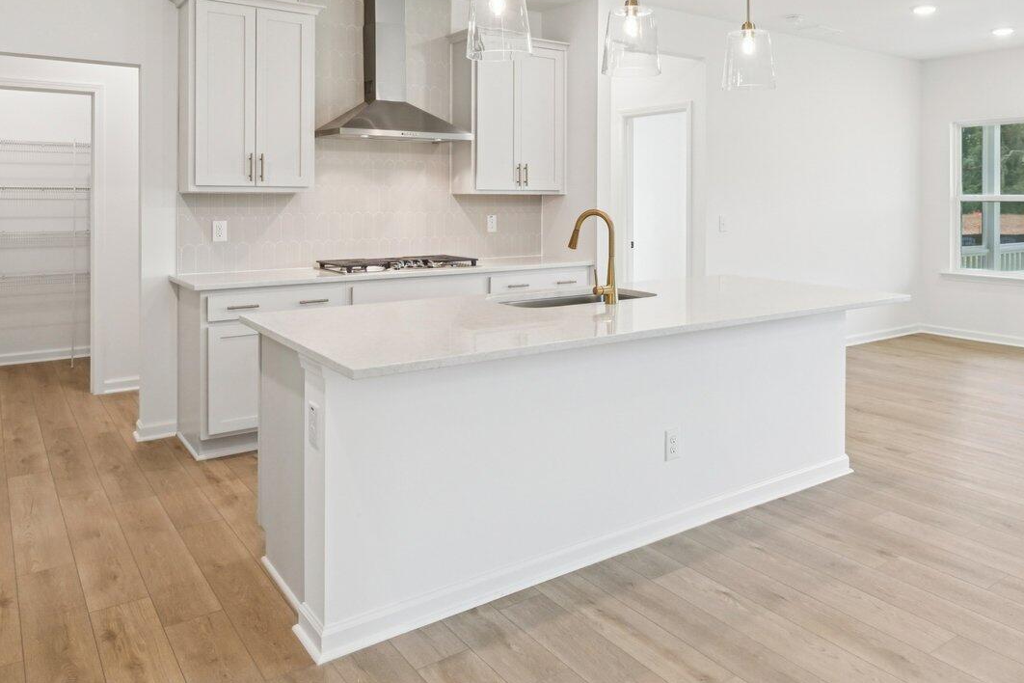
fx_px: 768
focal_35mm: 27
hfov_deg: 67.3
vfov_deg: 46.8
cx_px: 554
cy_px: 201
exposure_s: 1/15
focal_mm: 14
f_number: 8
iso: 200
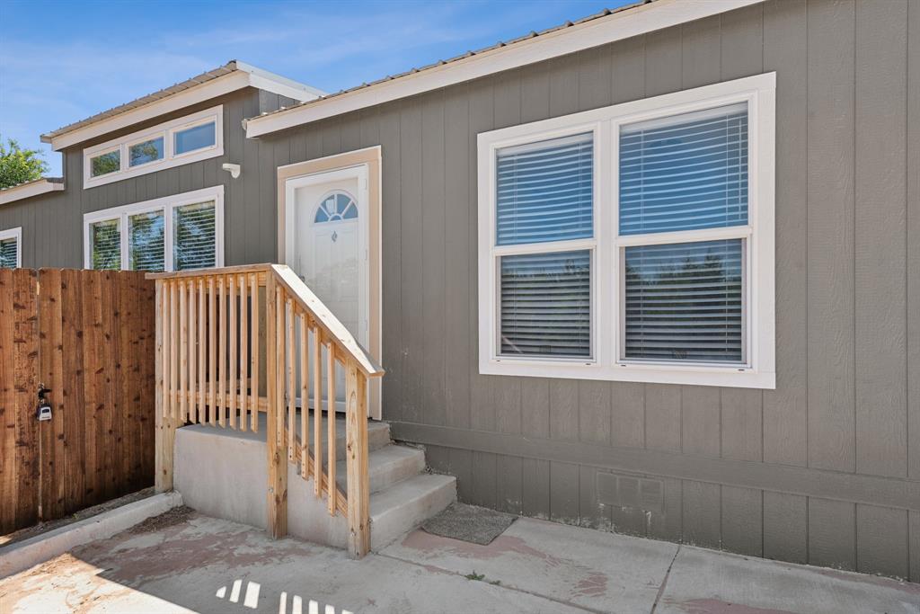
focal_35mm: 20
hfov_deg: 84.0
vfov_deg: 61.9
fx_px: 511
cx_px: 460
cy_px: 307
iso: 400
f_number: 8
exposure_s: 1/640
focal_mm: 20
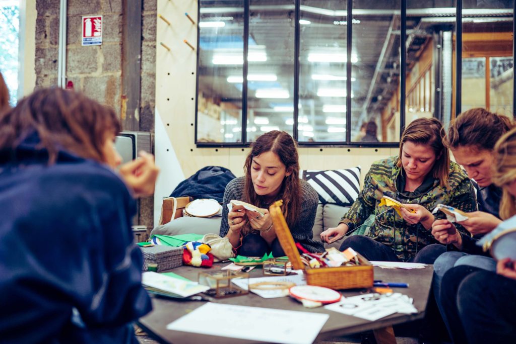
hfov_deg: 54.4
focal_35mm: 35
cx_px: 258
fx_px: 502
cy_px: 172
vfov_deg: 37.9
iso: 100
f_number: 1.7
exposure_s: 1/60
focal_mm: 35
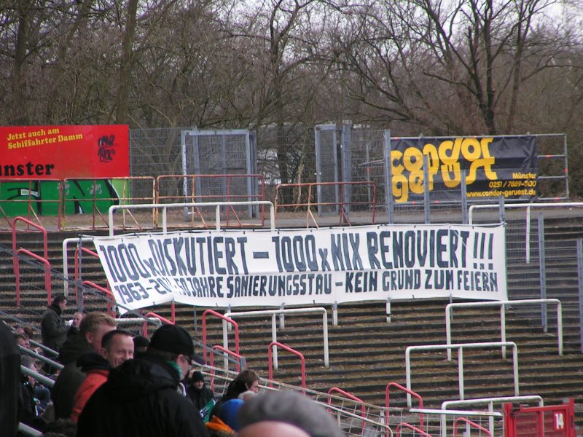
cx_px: 292
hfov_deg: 5.2
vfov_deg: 3.9
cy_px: 218
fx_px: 6400
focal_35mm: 380
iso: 50
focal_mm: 58
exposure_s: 1/320
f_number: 4
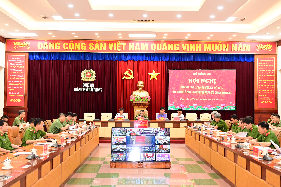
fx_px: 304
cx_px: 140
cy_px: 94
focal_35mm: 39
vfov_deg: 34.2
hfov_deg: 49.6
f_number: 4
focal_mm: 39
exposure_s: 1/125
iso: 2000
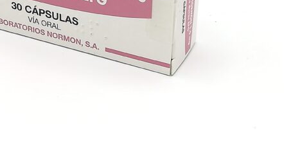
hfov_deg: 20.1
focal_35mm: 106
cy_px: 1
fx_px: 799
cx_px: 98
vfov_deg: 11.3
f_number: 2.2
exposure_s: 1/407
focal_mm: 3.83
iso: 50
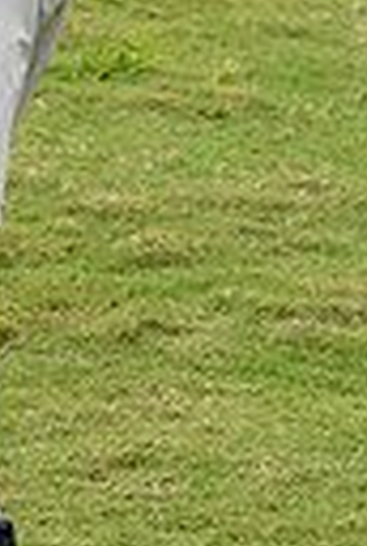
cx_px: -149
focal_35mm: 1104
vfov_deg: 1.9
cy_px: -43
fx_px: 16790
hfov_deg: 1.3
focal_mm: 210
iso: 1400
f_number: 5.6
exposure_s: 1/2000
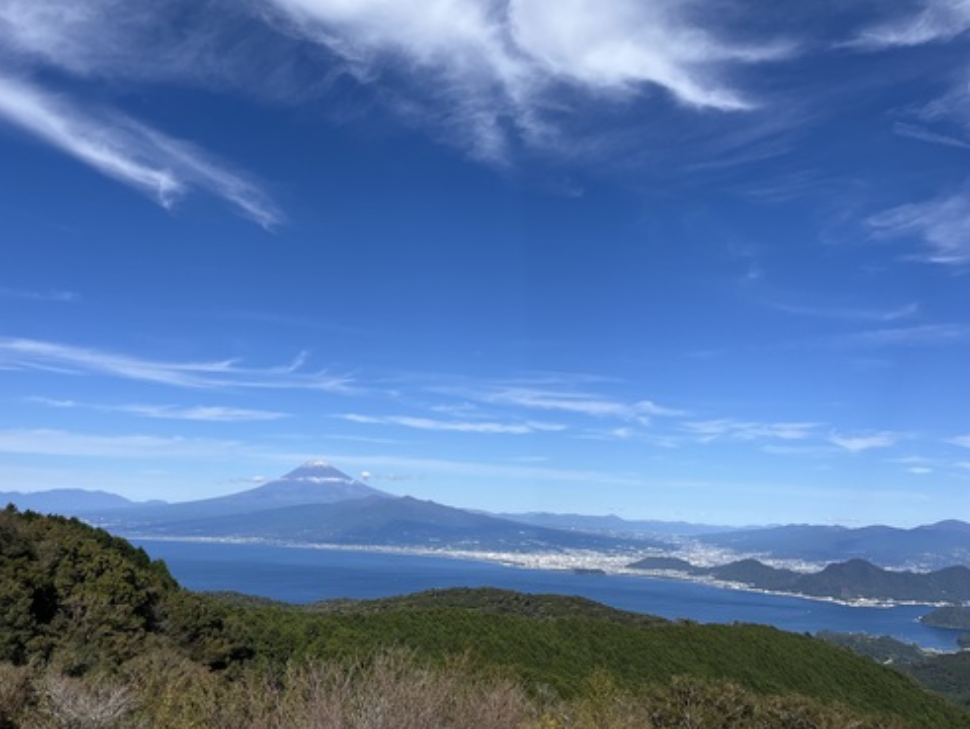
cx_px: 468
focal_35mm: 27
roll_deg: -2.2
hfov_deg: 65.3
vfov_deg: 51.4
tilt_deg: +12.0
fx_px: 757
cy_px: 359
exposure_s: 1/5848
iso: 50
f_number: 1.6
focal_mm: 5.1
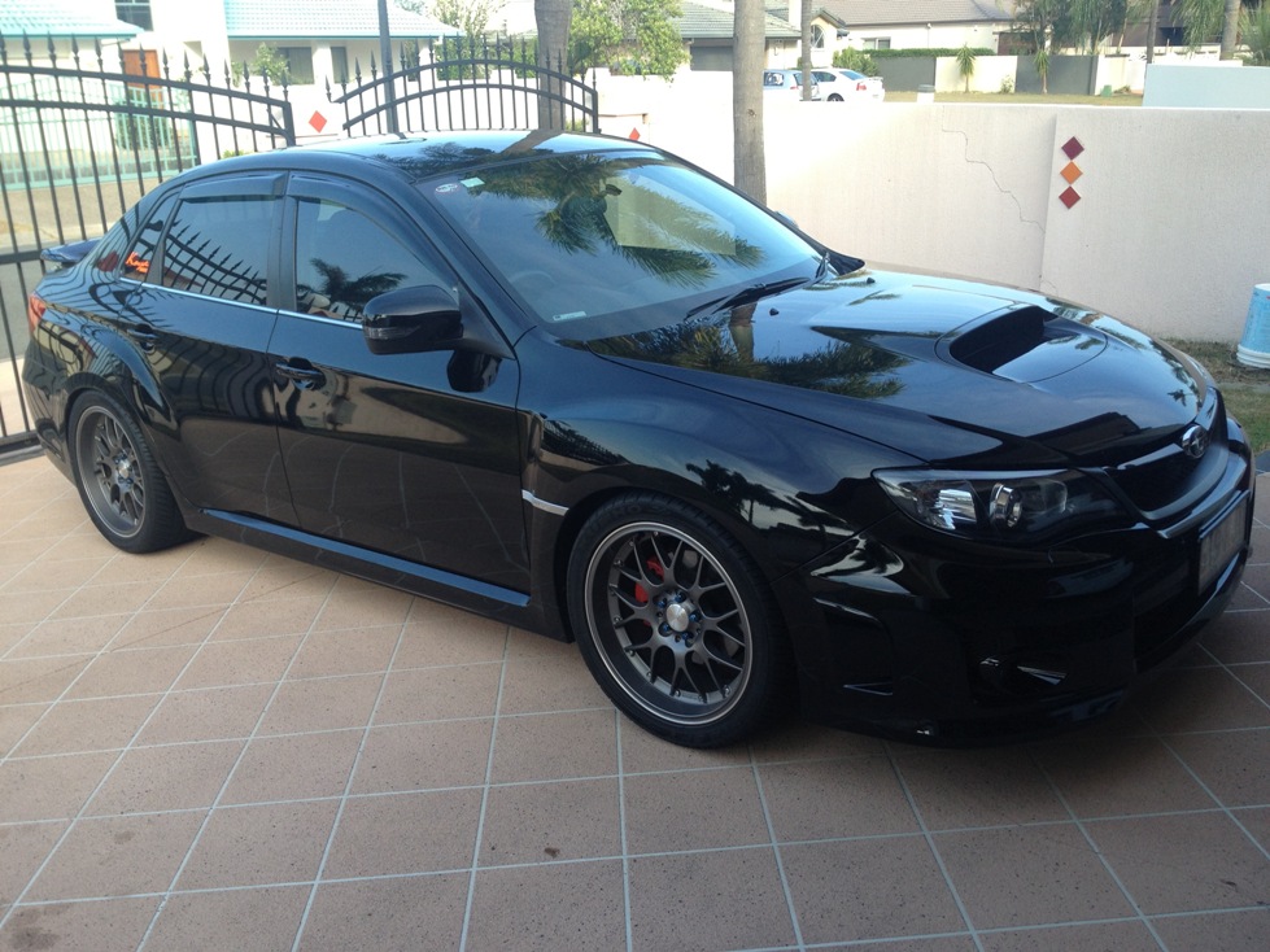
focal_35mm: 35
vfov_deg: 40.7
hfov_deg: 52.6
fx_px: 1284
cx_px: 635
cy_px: 476
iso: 50
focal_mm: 4.28
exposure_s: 1/195
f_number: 2.4
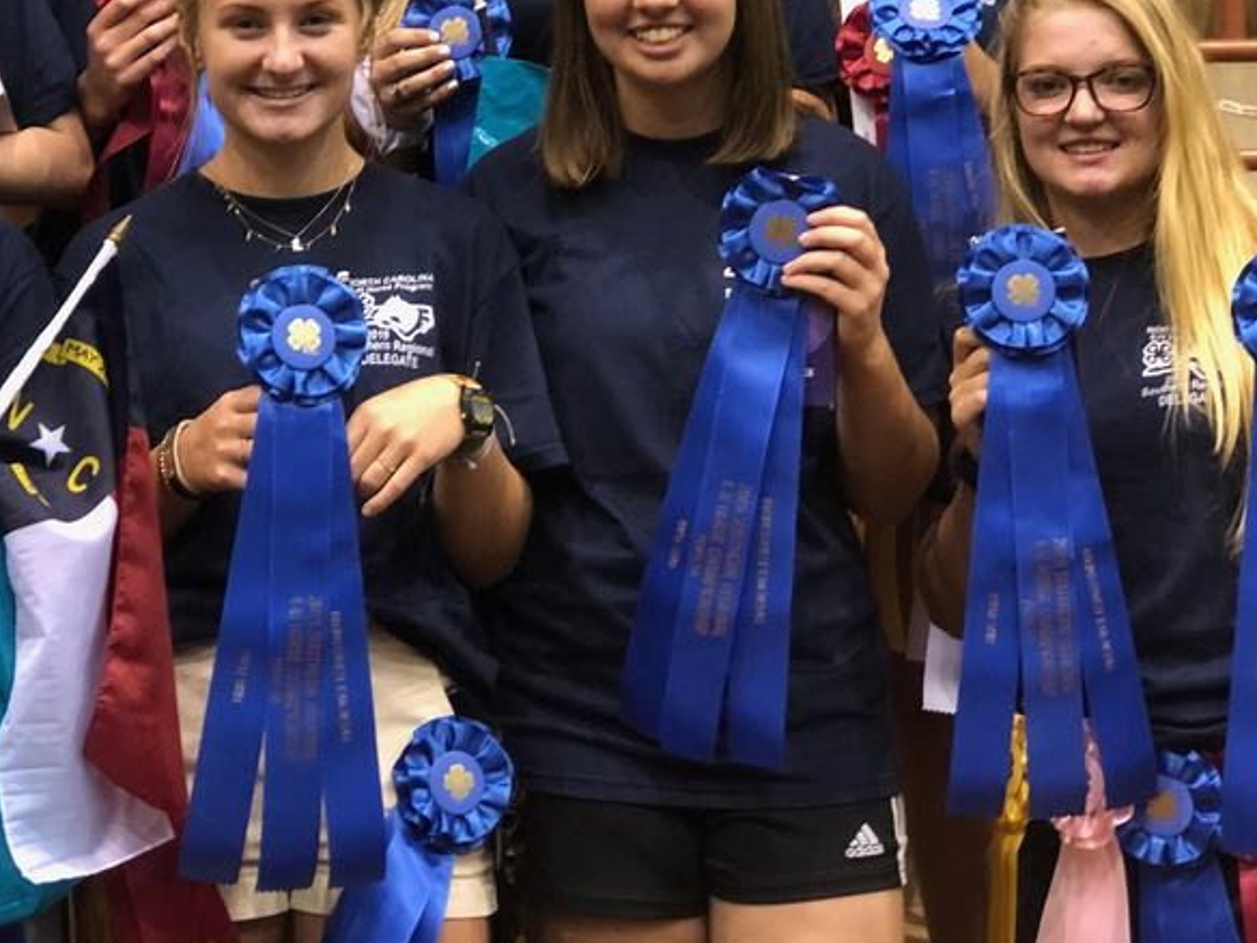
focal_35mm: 91
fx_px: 3304
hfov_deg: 21.5
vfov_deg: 16.2
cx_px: 470
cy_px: 228
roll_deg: +1.1
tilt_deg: -0.2
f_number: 2.8
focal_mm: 6.6
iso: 320
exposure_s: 1/30
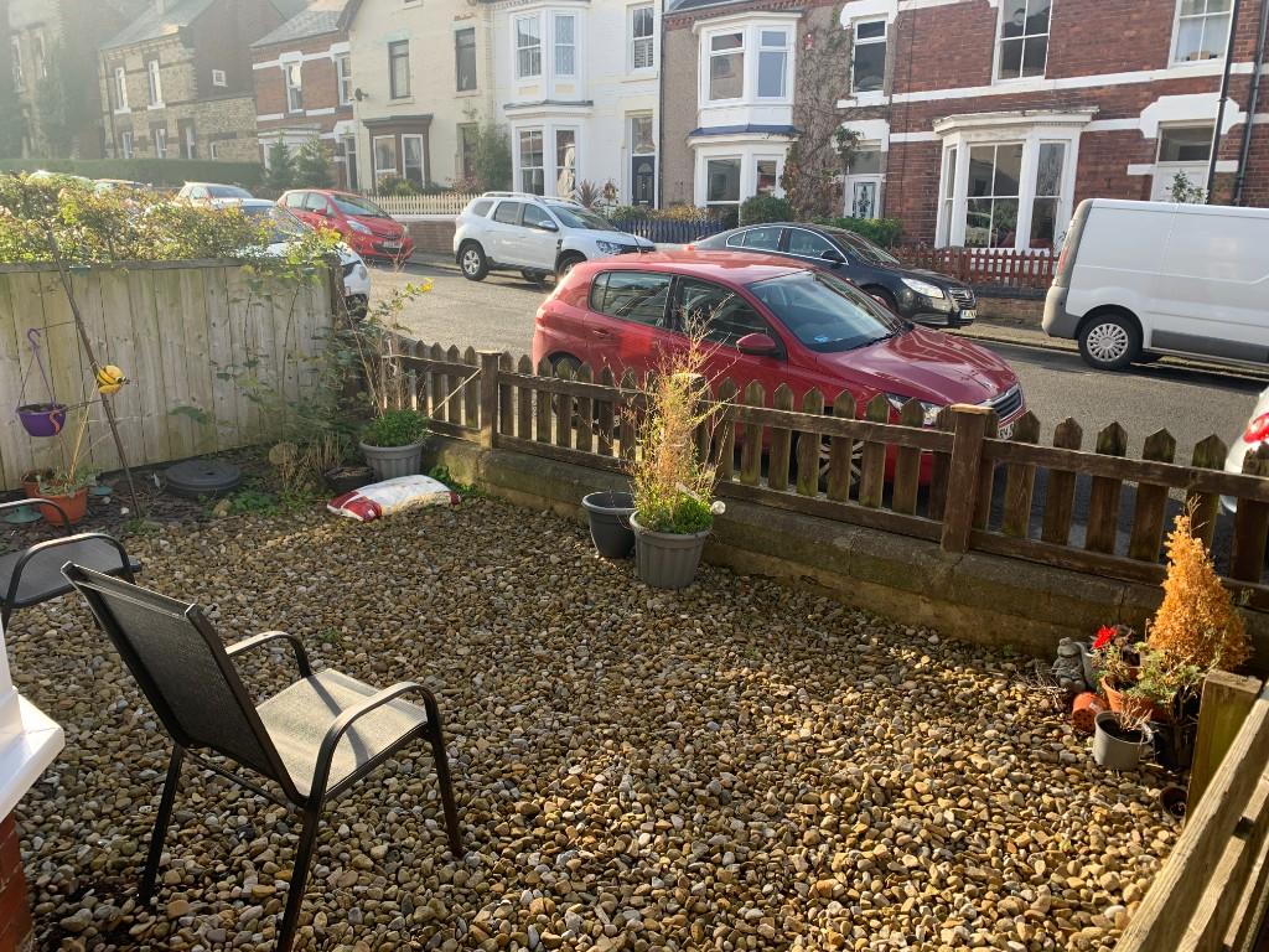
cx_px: 634
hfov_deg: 67.3
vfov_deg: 53.1
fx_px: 953
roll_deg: +0.0
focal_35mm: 26
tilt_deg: -16.1
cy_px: 476
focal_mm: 4.25
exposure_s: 1/308
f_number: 1.8
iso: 25
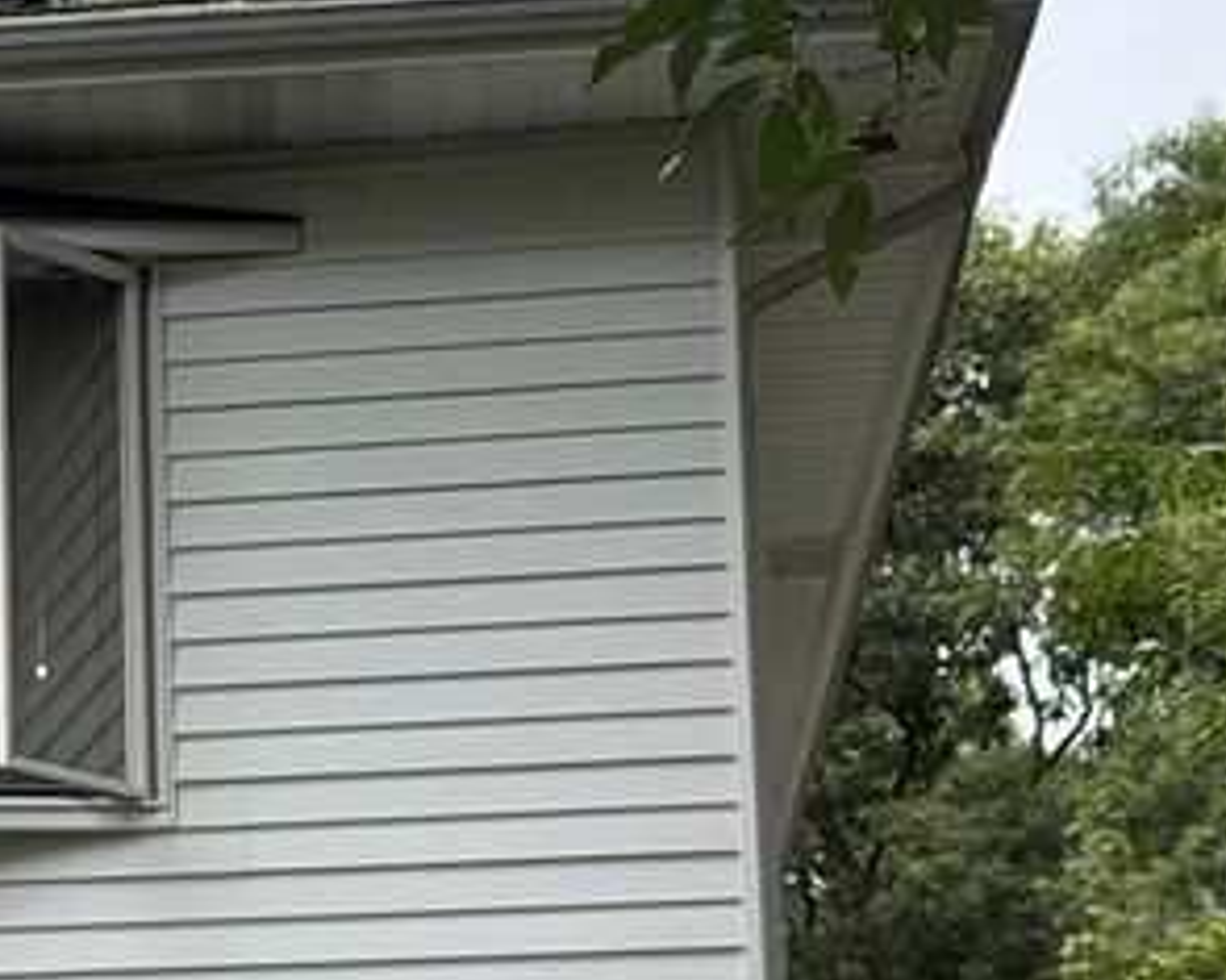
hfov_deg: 11.2
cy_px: 1118
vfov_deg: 9.4
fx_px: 5912
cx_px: -776
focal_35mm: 163
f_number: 1.78
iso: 80
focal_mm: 6.76
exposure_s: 1/185
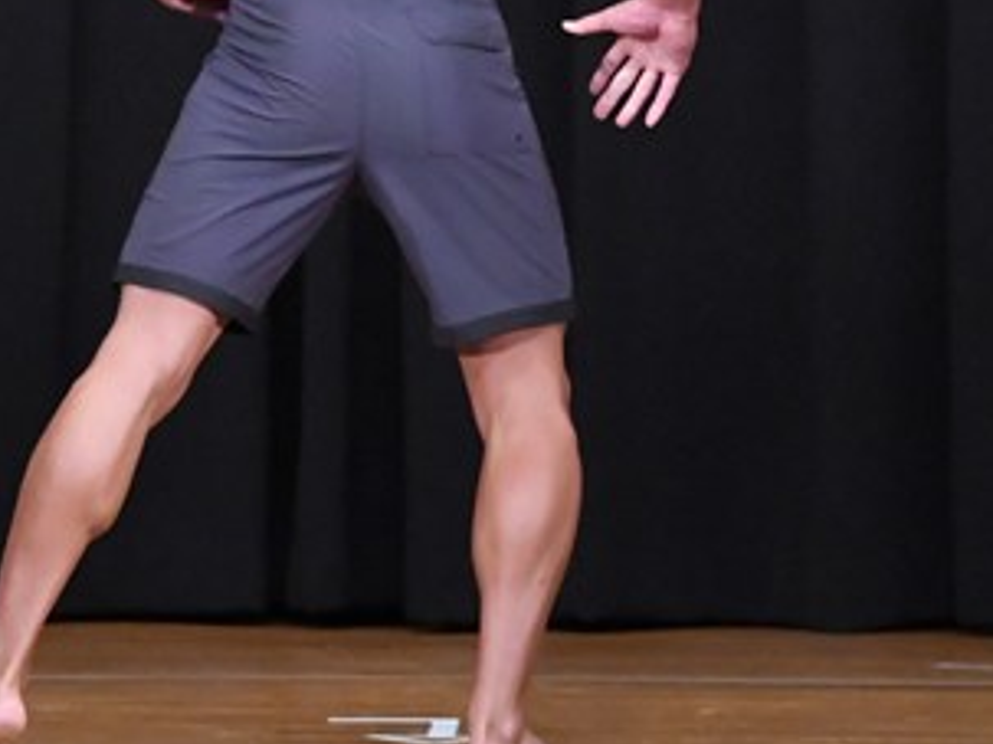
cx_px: 261
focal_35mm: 554
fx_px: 15886
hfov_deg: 3.6
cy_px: -26
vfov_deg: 2.7
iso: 8000
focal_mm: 150
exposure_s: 1/400
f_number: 5.6
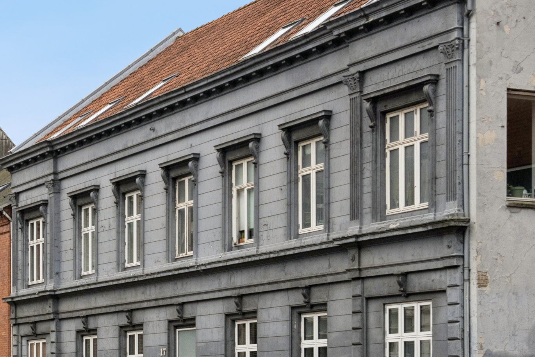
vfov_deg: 14.8
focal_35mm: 92
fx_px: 1367
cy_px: 285
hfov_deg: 21.4
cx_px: 8
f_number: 4
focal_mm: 42
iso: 560
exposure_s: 1/250
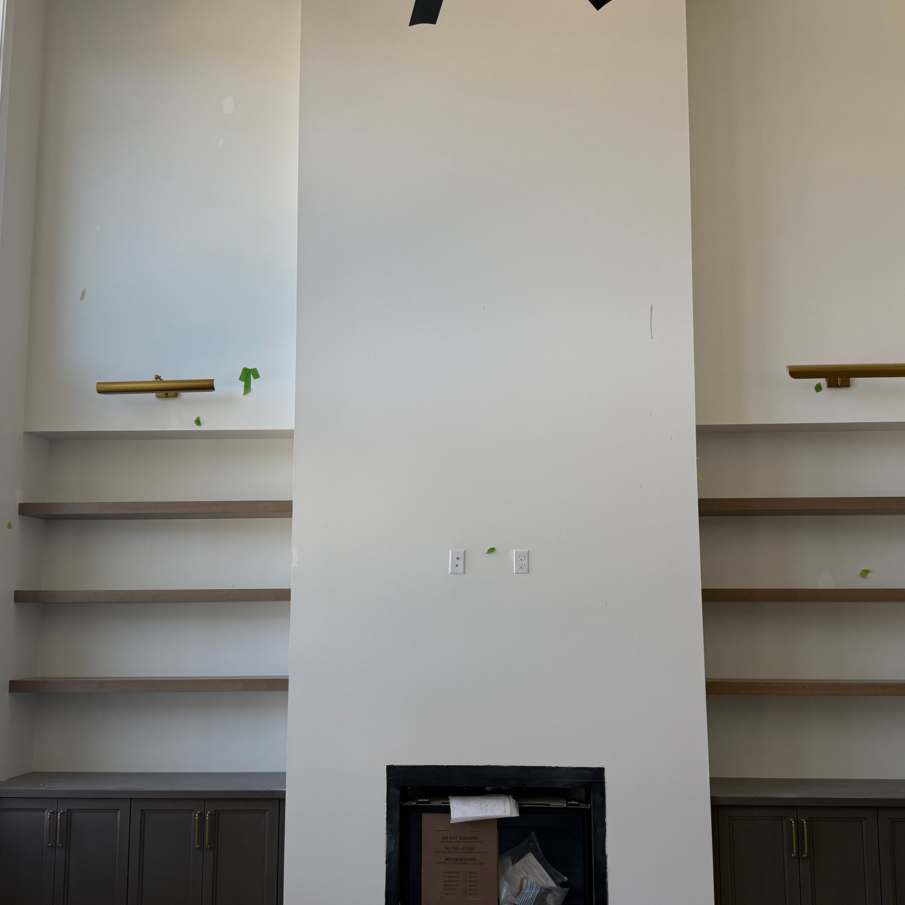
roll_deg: -0.9
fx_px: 976
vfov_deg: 49.7
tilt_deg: +6.7
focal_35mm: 33
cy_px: 498
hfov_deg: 49.7
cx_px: 456
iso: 100
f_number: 1.78
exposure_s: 1/491
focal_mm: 6.76
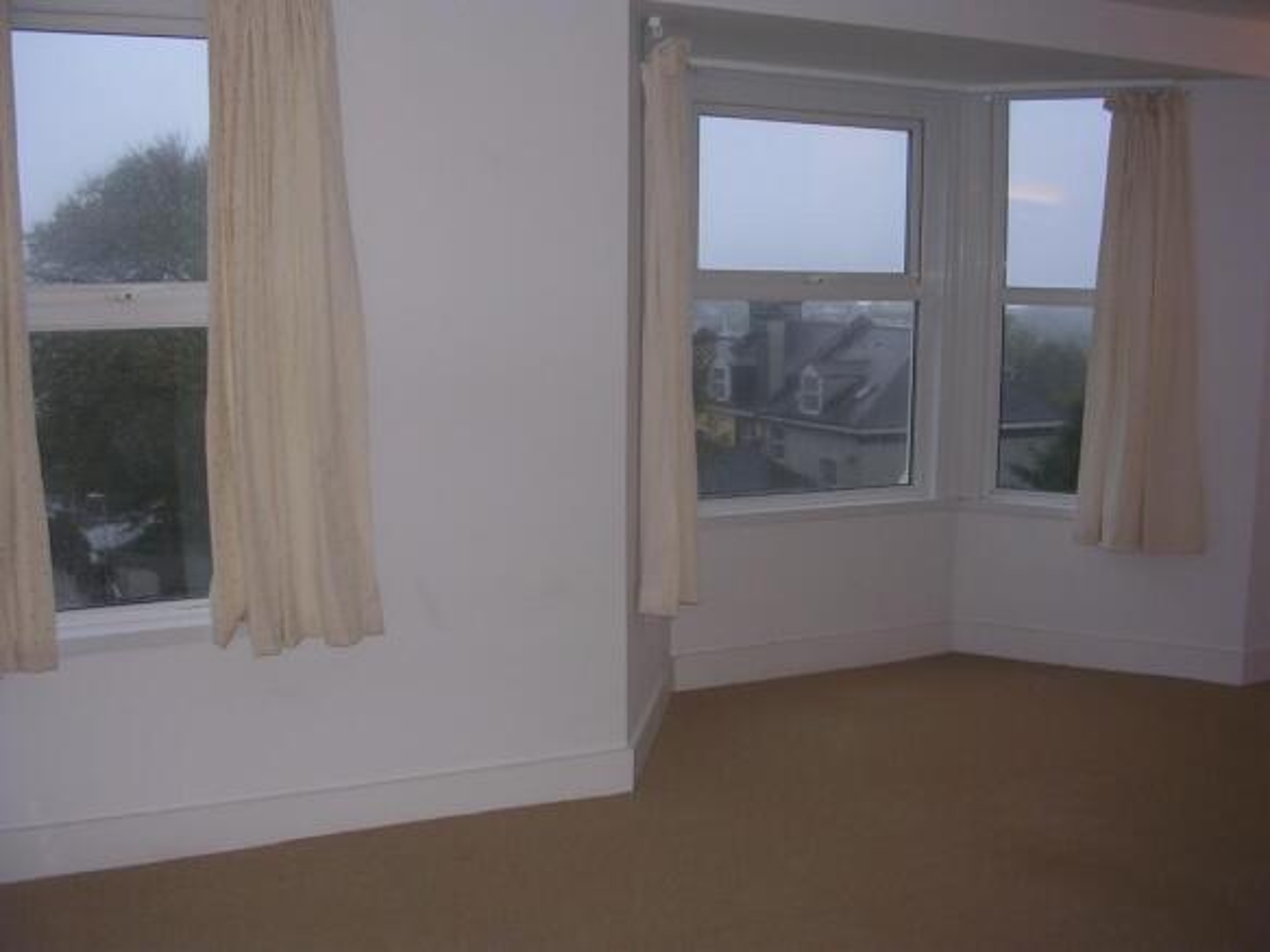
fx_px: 1394
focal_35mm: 38
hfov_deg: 49.0
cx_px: 635
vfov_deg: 37.7
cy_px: 476
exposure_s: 1/60.1
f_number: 2.8
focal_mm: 5.8
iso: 50
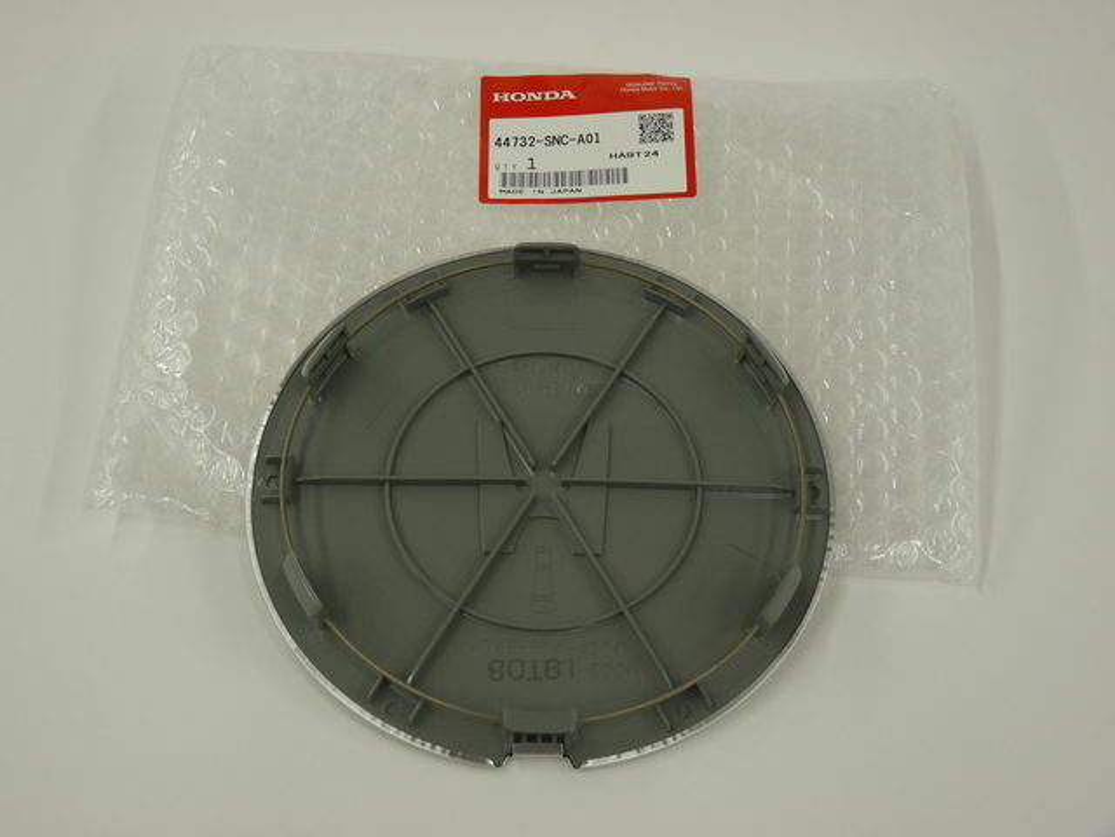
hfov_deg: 33.8
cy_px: 418
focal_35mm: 57
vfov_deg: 25.7
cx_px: 558
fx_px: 1836
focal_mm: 10.1
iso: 100
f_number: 3.2
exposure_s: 1/50
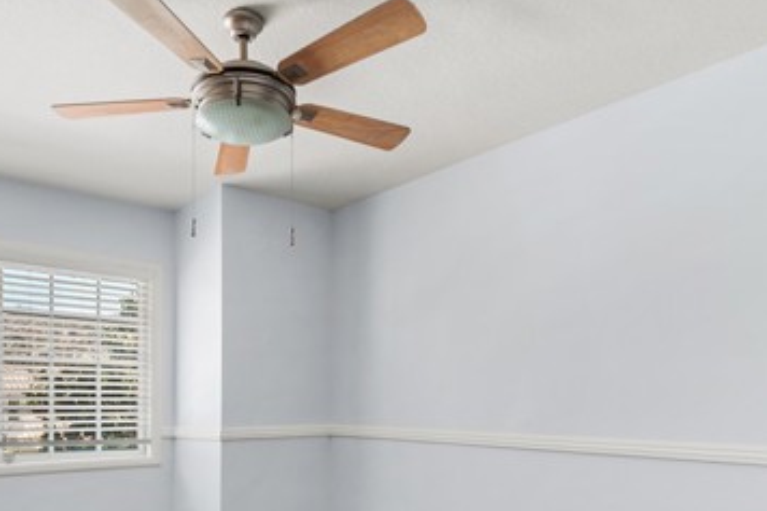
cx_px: 315
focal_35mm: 27
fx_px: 575
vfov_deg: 45.5
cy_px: 408
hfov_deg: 66.9
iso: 100
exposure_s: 1/2
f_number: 7.1
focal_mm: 10
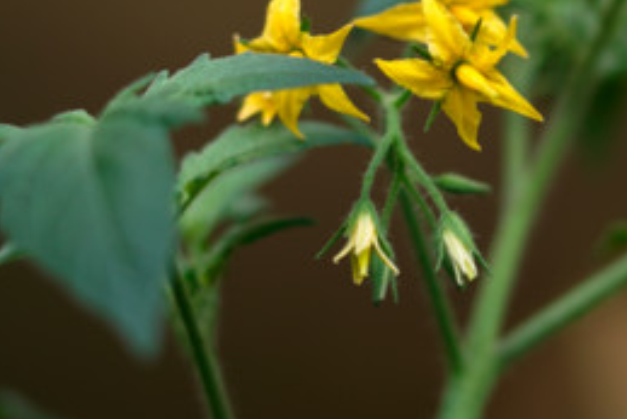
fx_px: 1324
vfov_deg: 17.9
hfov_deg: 26.5
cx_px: 416
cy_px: 114
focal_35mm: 76
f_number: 2.8
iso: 100
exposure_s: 1/80
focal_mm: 24.2
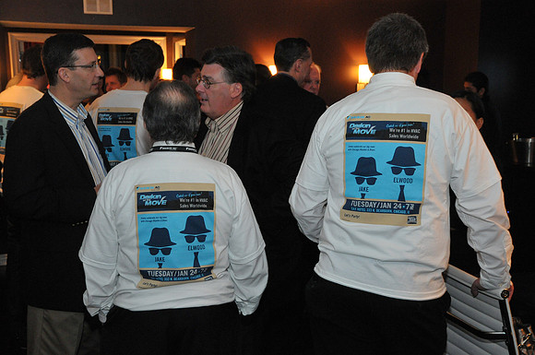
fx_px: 712
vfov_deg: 28.0
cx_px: 268
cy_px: 178
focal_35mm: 48
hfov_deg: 41.2
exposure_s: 1/40
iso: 1600
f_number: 5.6
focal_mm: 32
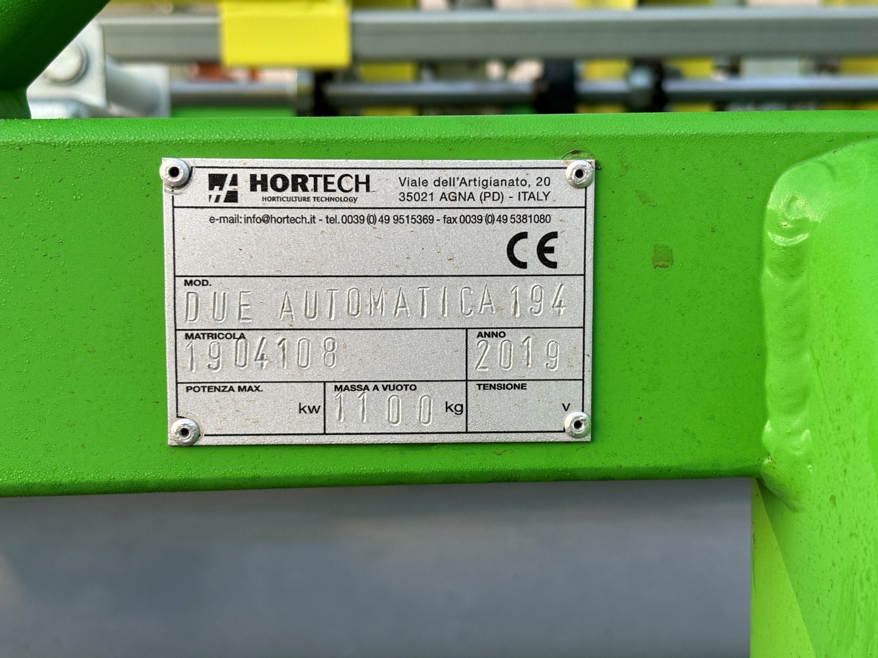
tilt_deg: -3.0
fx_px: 1319
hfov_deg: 36.8
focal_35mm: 52
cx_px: 439
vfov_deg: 28.0
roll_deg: -0.9
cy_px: 329
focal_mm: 5.96
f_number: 1.6
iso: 80
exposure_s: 1/60
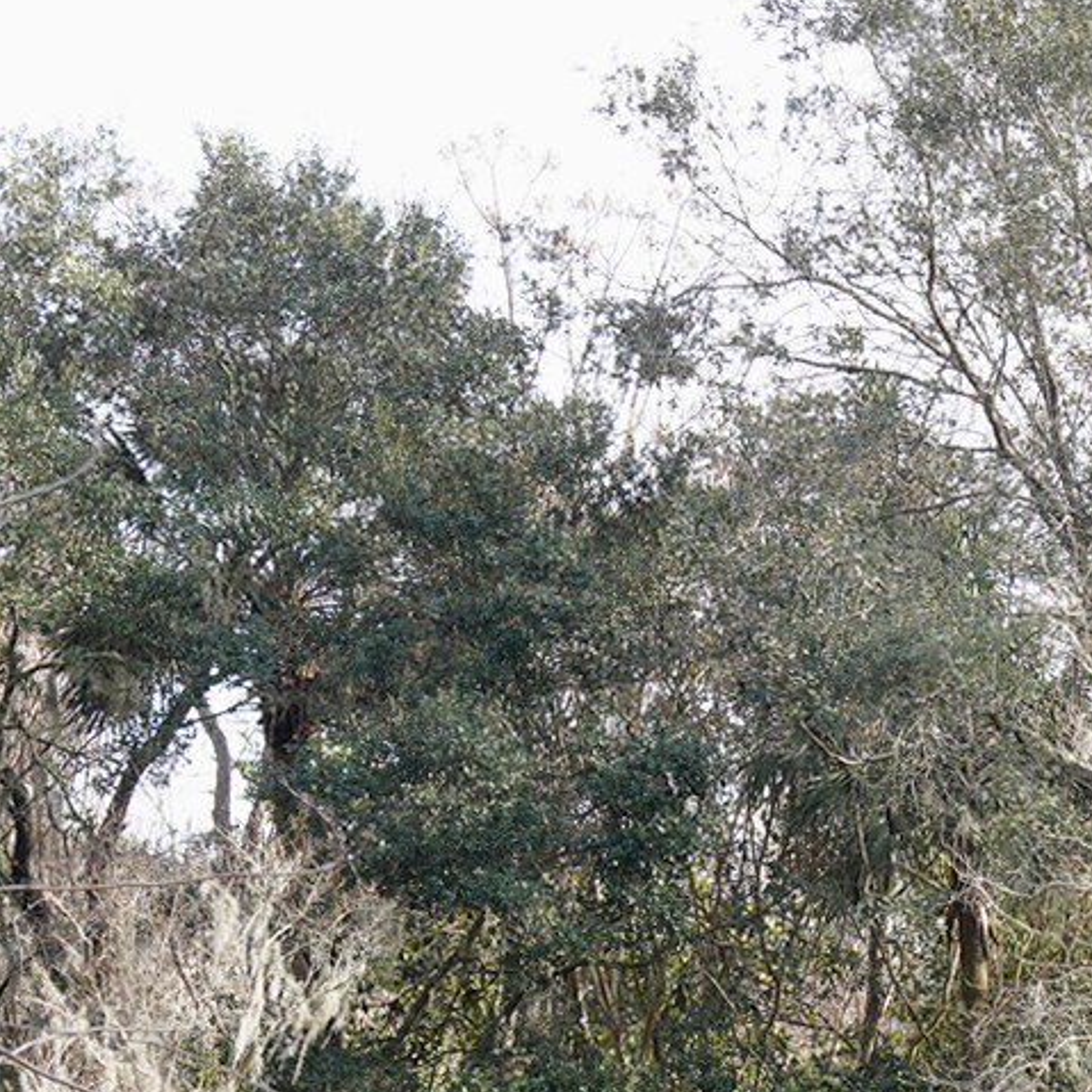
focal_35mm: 142
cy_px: 1427
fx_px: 5068
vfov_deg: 11.9
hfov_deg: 11.6
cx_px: 1840
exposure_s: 1/100
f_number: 7.1
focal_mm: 40
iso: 200
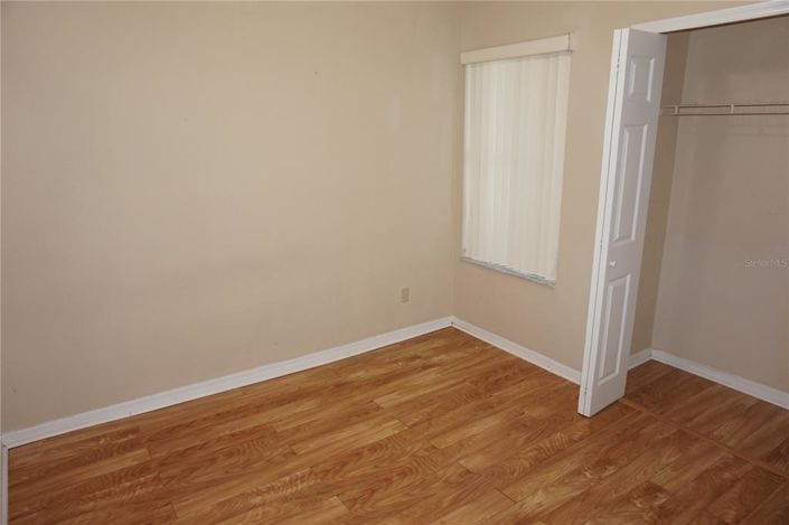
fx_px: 526
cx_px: 394
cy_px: 262
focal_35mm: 24
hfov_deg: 73.8
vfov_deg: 53.1
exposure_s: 1/160
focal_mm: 16
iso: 640
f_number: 4
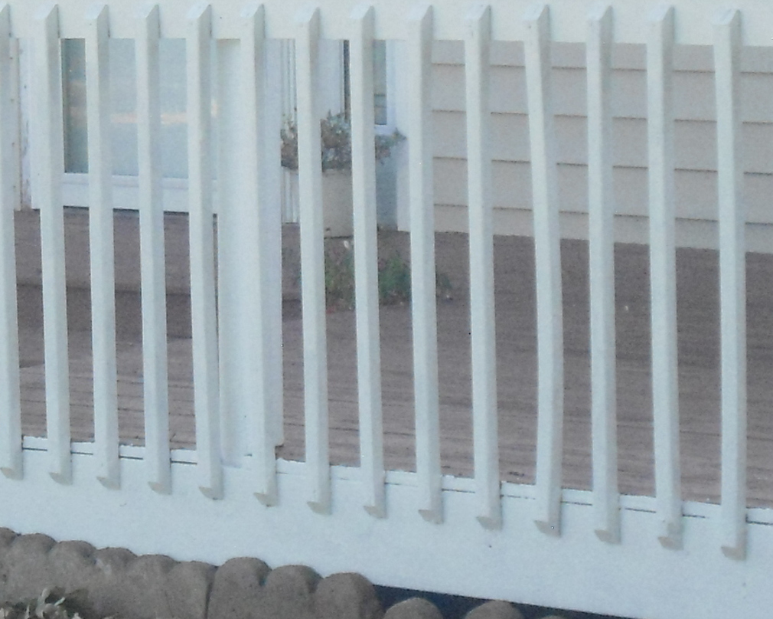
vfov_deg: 8.3
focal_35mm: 187
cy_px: 159
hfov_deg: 10.3
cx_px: 227
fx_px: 4278
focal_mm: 11.2
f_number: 4.2
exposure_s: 1/250
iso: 400
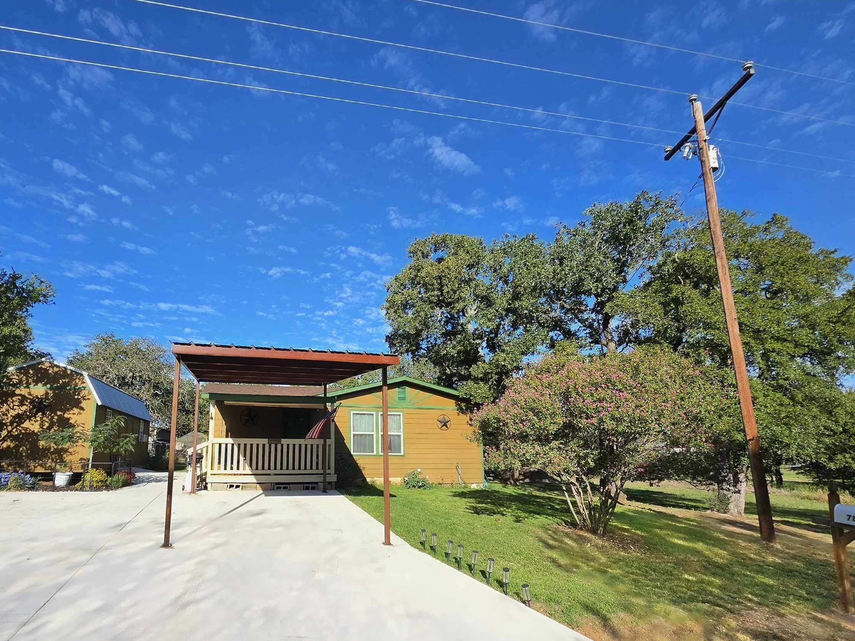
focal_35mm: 18
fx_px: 445
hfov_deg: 86.5
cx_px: 336
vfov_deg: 71.1
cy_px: 373
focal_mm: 2.2
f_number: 1.9
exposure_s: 1/1429
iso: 32
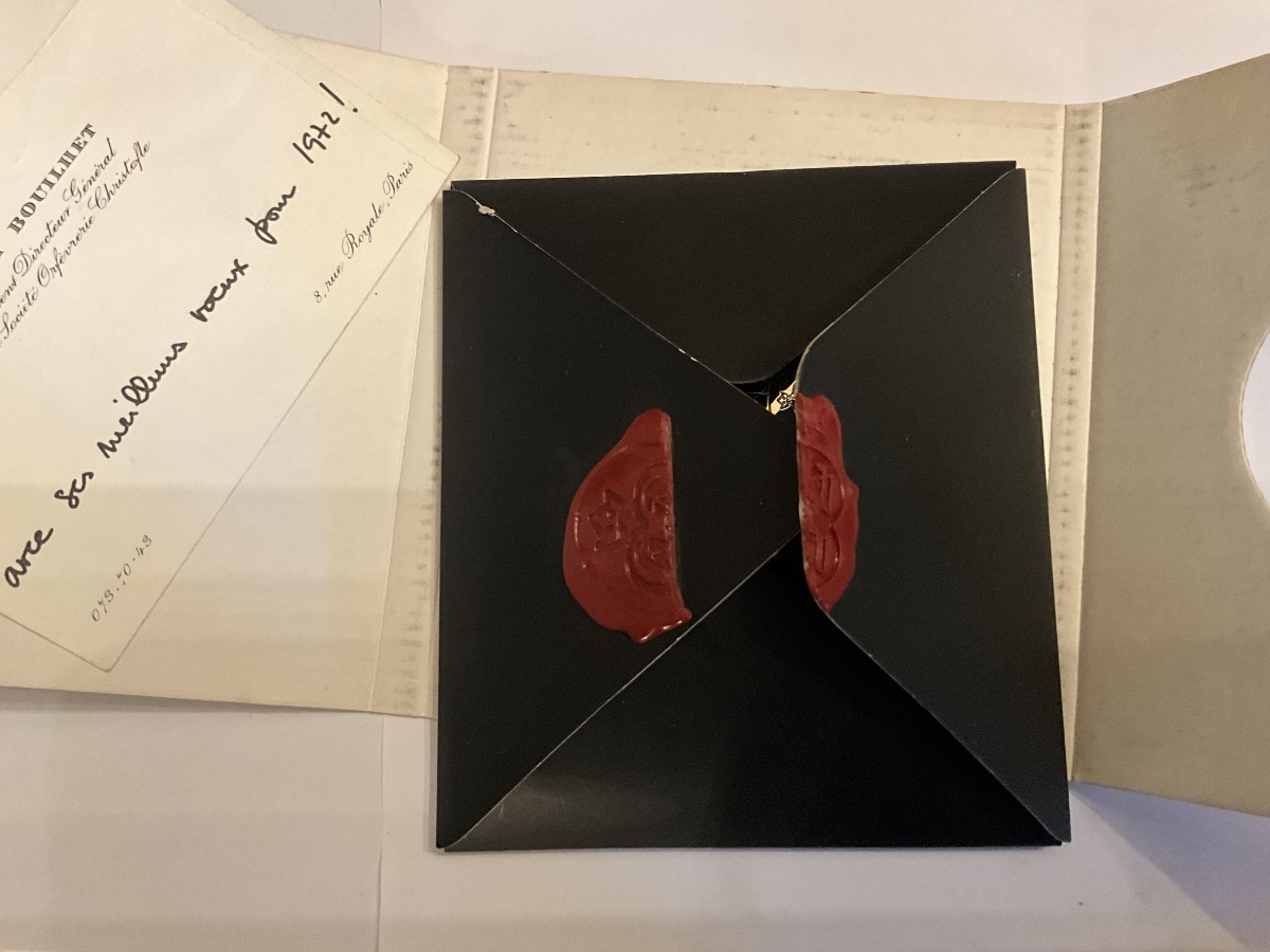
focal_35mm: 29
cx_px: 635
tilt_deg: -82.2
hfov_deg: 61.7
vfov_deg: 48.2
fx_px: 1064
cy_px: 476
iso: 320
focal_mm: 3
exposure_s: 1/40
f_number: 1.8
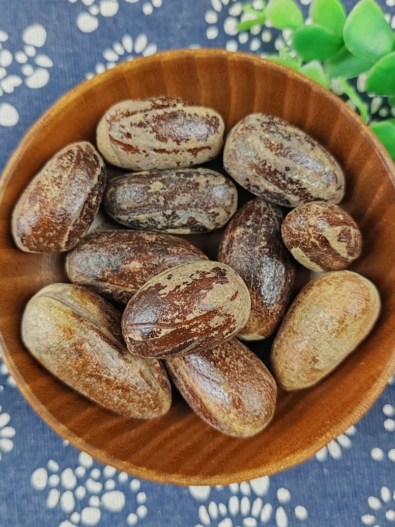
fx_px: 518
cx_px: 199
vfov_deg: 54.0
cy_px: 262
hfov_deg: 41.8
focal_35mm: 34
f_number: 1.8
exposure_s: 1/100
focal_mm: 6.14
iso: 1000
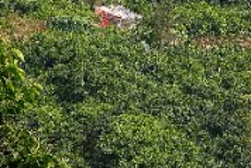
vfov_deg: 4.2
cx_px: 427
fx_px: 2303
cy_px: 25
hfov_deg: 6.1
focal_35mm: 330
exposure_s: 1/400
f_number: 5
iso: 100
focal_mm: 42
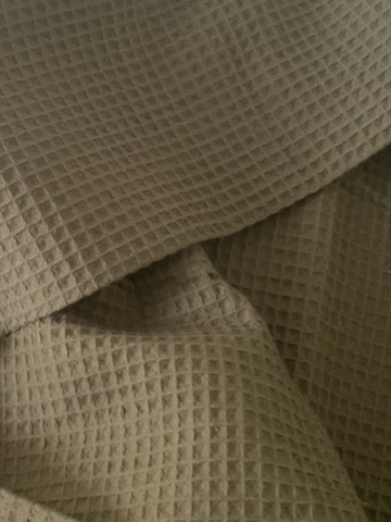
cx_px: 196
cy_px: 261
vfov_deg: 67.3
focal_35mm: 26
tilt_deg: -71.3
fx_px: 392
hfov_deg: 53.1
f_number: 1.8
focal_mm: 4.25
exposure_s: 1/60
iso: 160
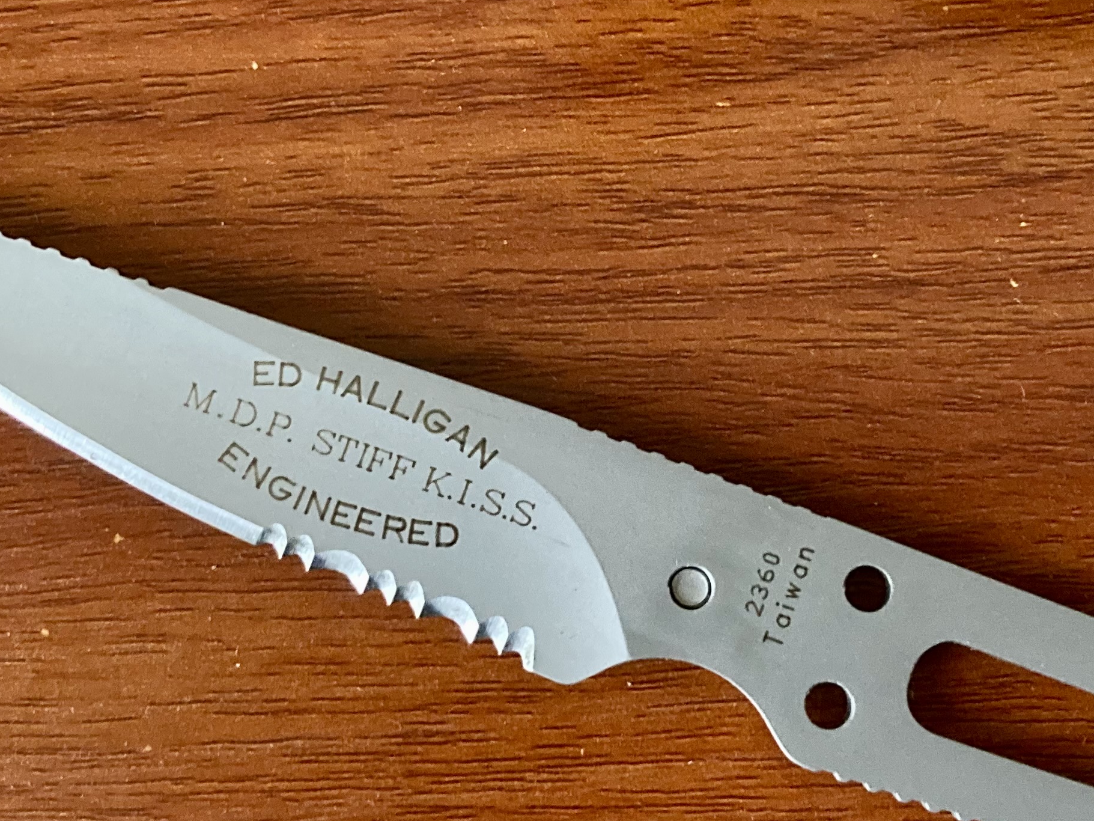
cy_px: 294
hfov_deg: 31.1
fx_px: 1960
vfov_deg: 23.6
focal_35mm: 62
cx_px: 629
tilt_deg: -82.7
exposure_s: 1/30
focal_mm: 3.99
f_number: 1.8
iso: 640
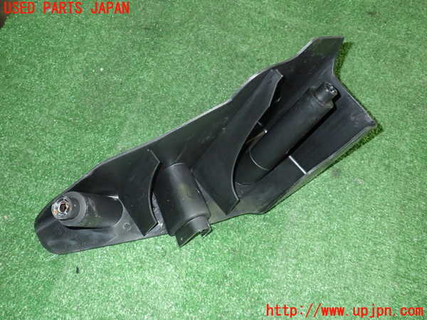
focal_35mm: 30
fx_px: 370
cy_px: 160
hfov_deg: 60.0
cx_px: 214
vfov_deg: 46.8
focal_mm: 5.4
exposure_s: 1/30
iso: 800
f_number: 6.3
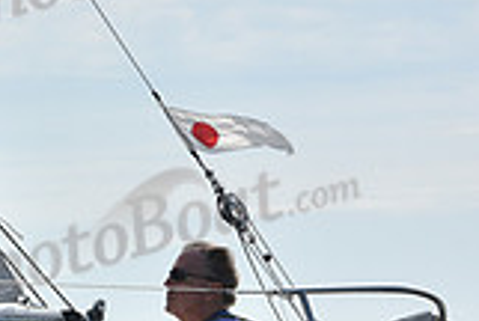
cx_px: -211
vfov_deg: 2.3
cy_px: 427
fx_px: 7918
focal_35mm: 594
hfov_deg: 3.5
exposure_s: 1/1000
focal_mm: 165
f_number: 10
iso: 320
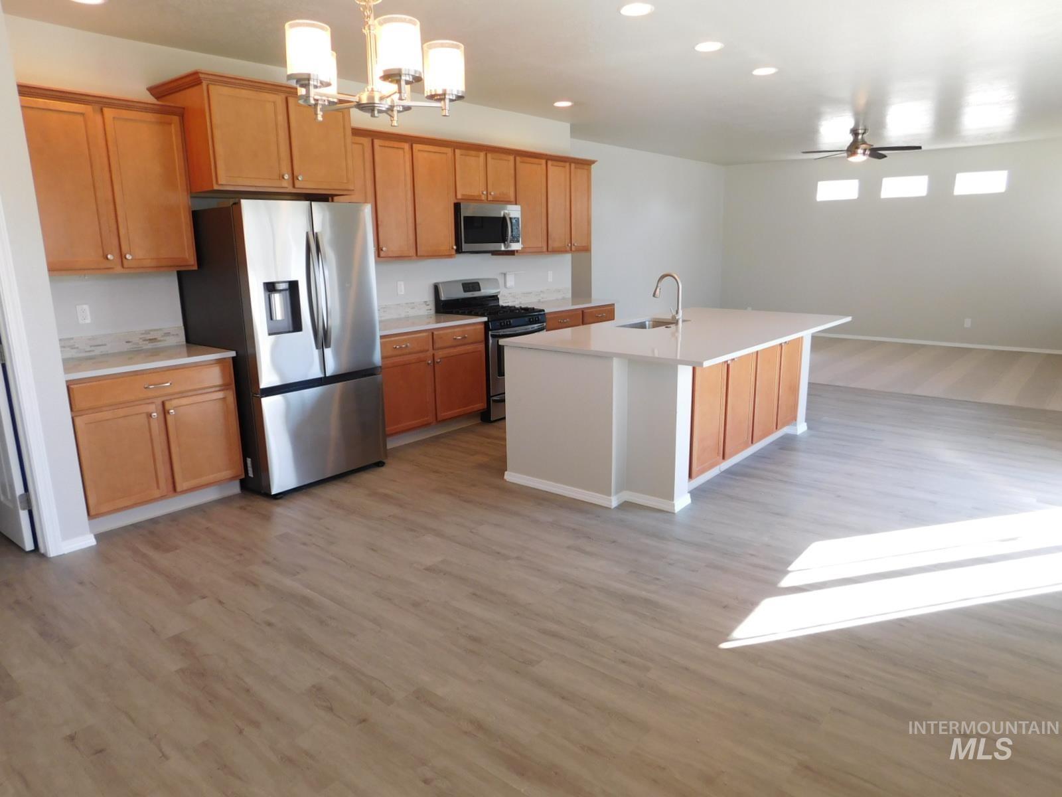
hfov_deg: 73.9
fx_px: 706
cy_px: 398
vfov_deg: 58.9
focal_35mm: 23
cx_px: 531
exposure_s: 1/40
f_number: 3
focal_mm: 4
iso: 125
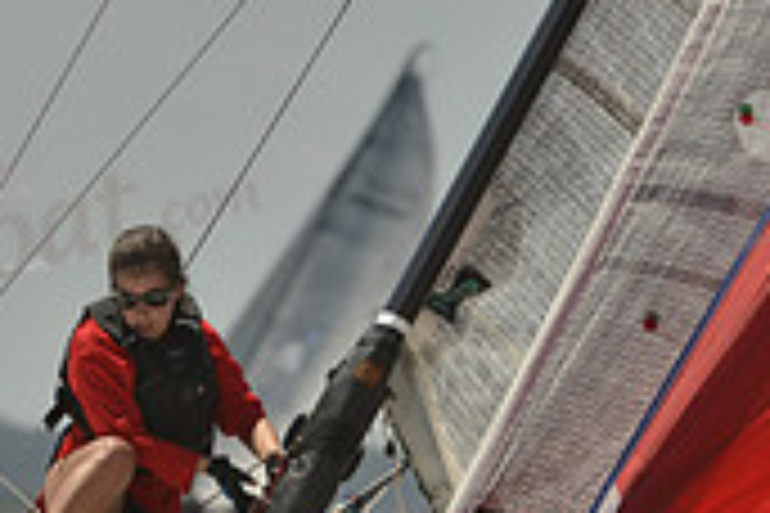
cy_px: 430
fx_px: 27525
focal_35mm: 1287
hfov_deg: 1.6
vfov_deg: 1.1
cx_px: 495
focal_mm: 380
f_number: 9
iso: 280
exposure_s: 1/1250
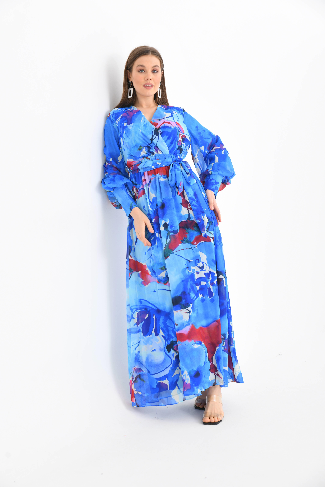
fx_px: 704
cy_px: 244
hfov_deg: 26.0
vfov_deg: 38.2
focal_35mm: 52
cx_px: 162
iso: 200
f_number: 6.3
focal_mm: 52
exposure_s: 1/125
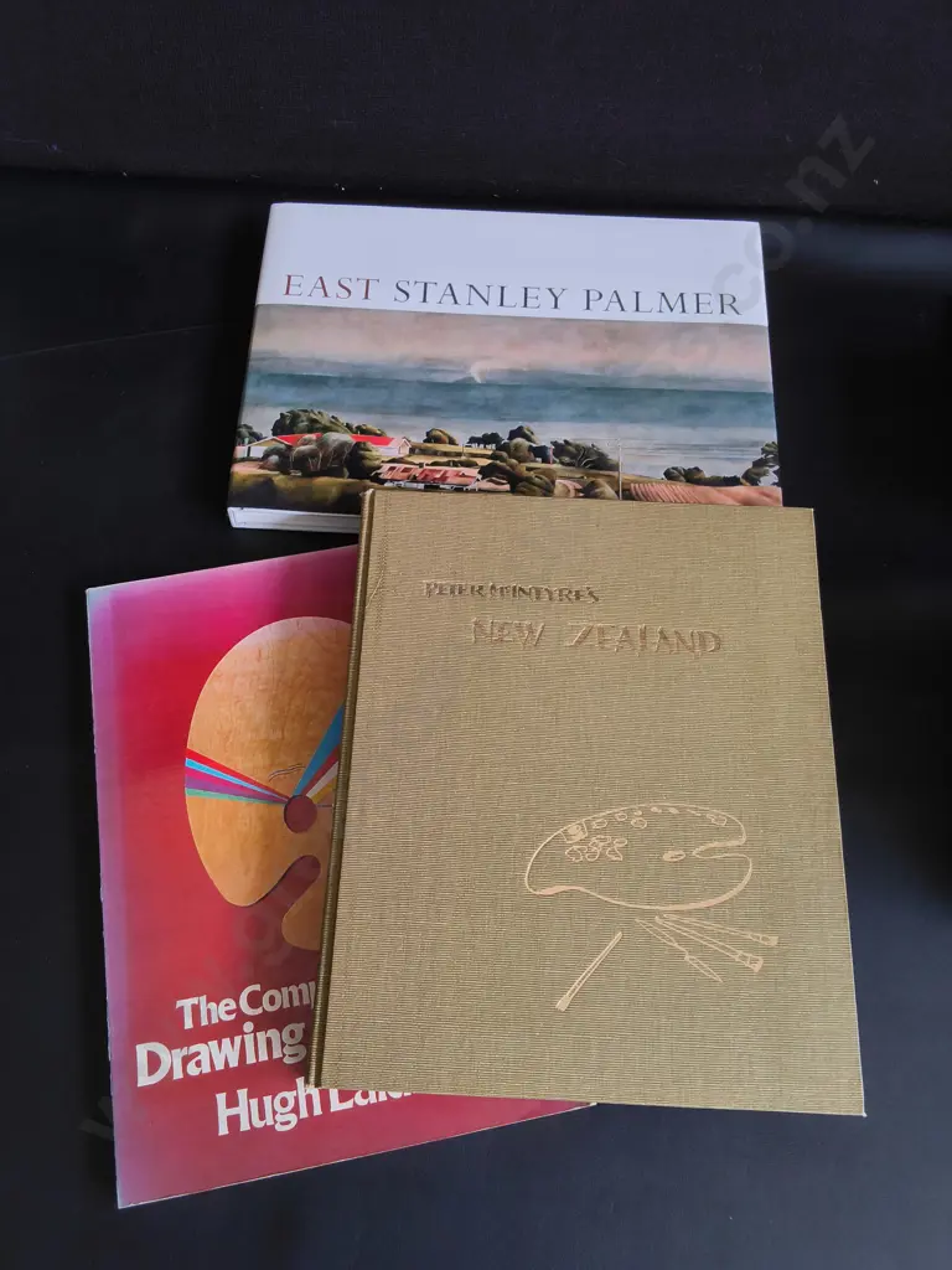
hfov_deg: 51.4
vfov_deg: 65.3
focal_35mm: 27
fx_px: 990
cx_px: 476
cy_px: 635
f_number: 2
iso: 32
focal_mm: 2.87
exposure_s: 1/104
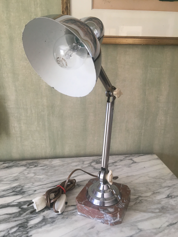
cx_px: 89
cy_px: 118
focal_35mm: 29
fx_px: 199
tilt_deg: -18.0
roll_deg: -0.8
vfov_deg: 61.7
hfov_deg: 48.2
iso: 50
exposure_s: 1/33
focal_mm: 4.15
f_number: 2.2
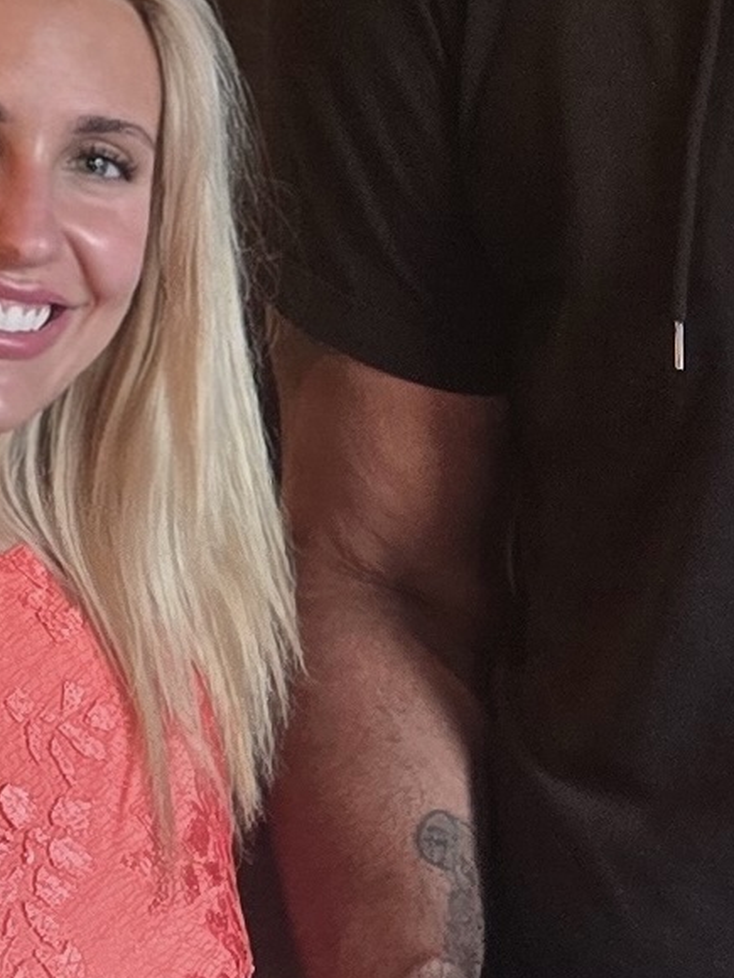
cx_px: 1222
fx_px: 3364
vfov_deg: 16.5
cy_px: 663
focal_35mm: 119
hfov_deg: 11.7
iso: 500
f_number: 1.7
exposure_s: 1/120
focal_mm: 6.3
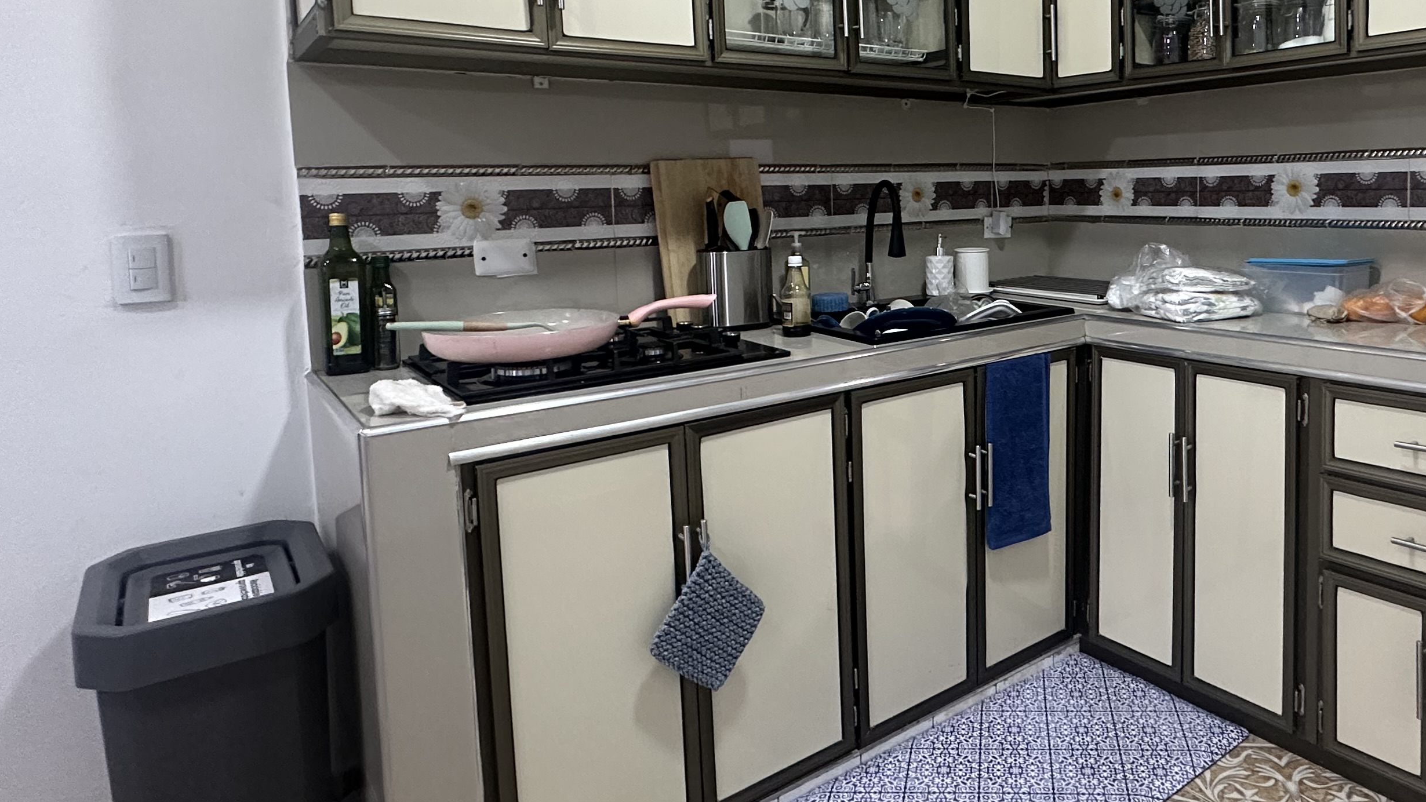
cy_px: 261
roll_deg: +1.6
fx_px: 945
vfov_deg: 45.2
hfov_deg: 71.5
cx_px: 967
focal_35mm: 25
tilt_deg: -3.9
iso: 500
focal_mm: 2.22
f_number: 2.2
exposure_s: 1/60
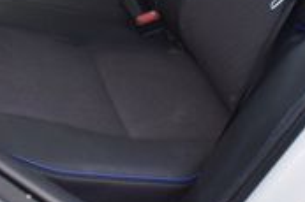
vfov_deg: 13.1
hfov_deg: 20.4
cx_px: 182
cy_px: -73
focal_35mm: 100
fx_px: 846
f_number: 5.6
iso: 400
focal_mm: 18
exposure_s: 1/250
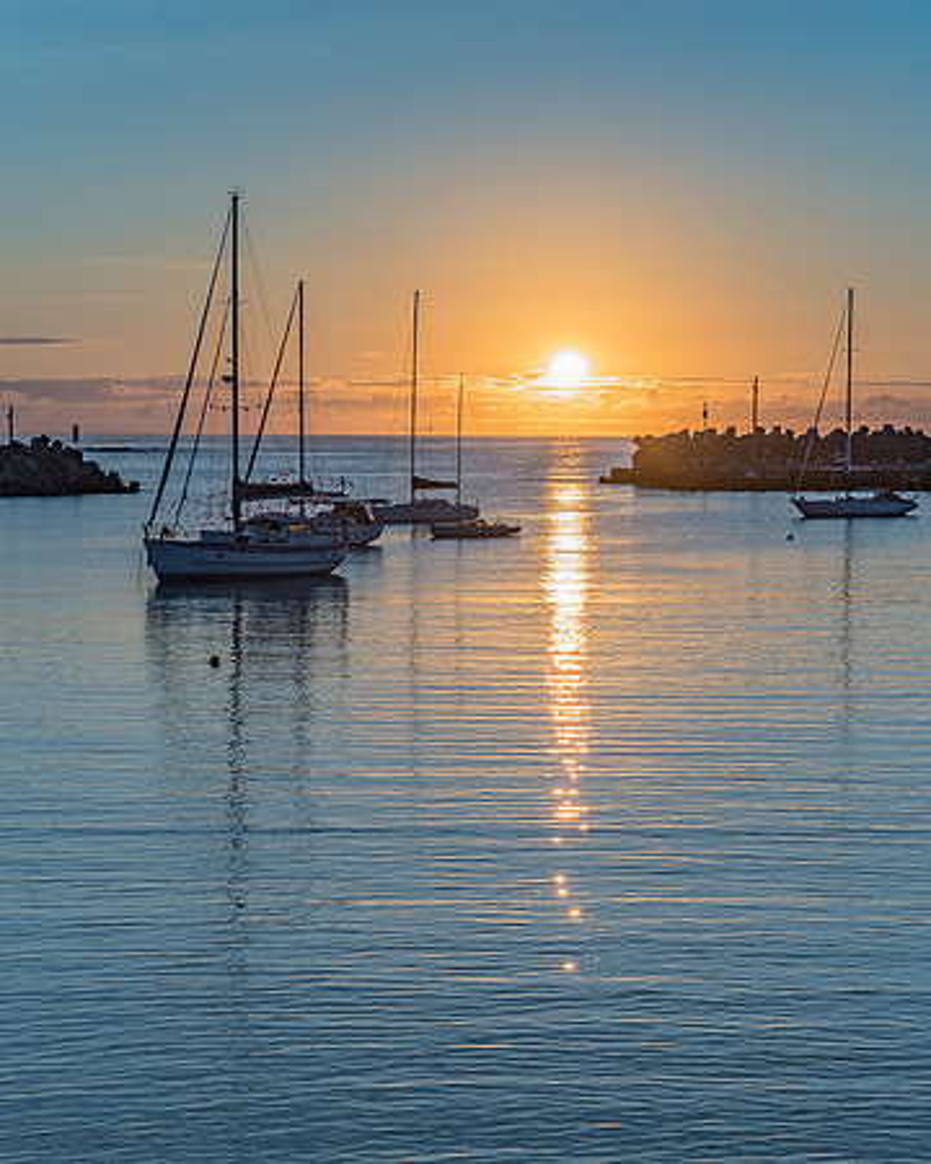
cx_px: 602
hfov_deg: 18.4
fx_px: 2865
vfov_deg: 23.0
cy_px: 561
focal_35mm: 83
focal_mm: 38
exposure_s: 1/500
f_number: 7.1
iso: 50
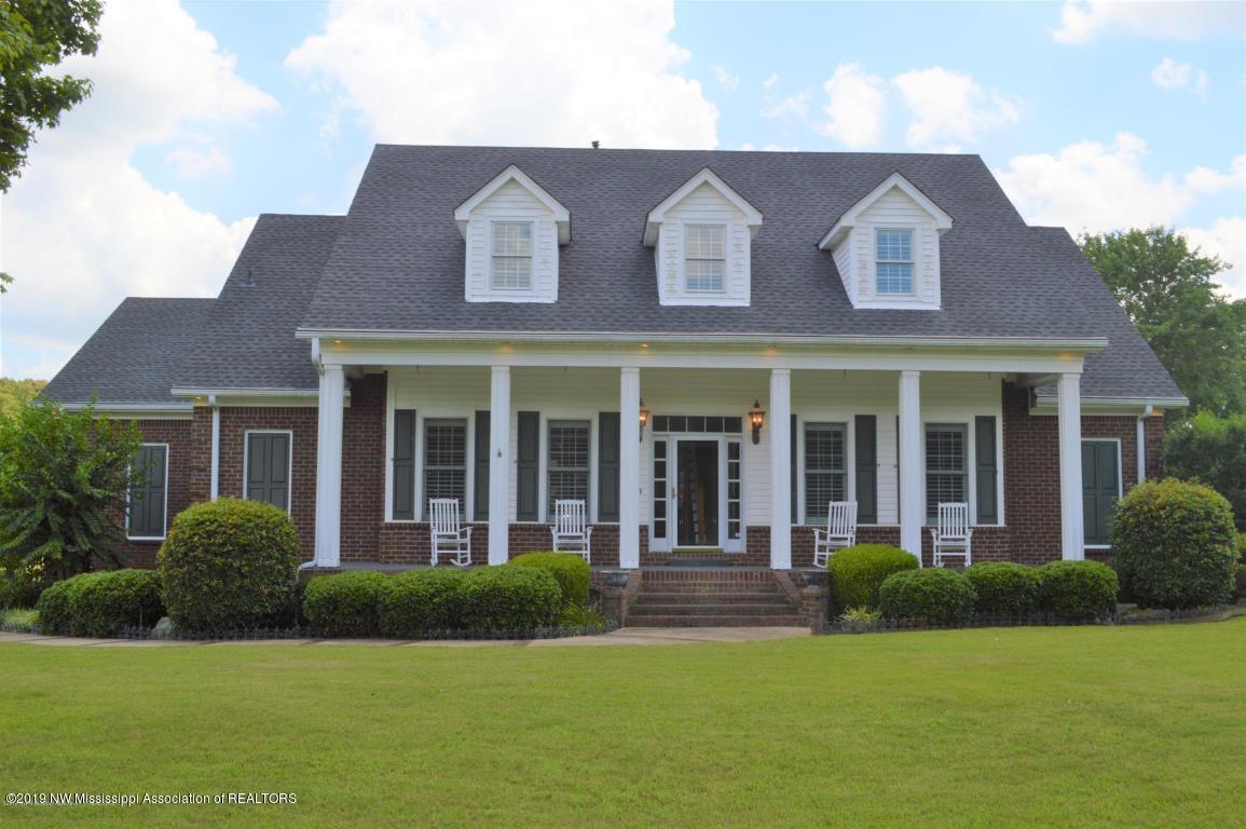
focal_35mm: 36
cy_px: 414
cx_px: 623
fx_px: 1245
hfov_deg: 53.2
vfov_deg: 36.8
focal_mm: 24
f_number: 8
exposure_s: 1/200
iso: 100
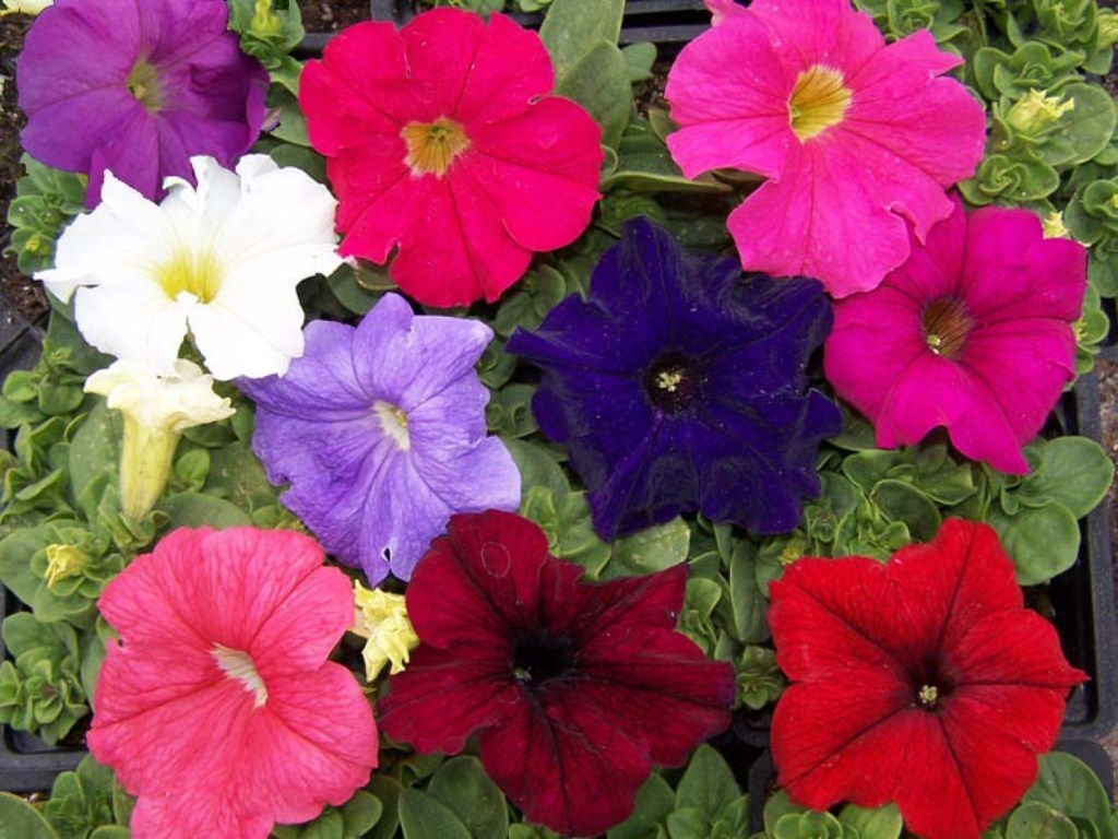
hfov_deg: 49.0
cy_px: 420
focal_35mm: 38
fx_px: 1227
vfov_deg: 37.7
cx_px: 559
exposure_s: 1/800
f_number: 2.8
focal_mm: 6.3
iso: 80
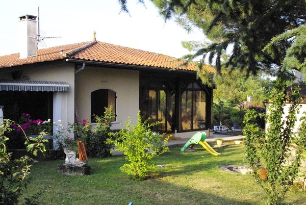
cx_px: 153
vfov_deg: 32.0
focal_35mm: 42
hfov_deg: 46.3
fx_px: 358
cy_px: 102
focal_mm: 28
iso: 3200
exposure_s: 1/500
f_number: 13
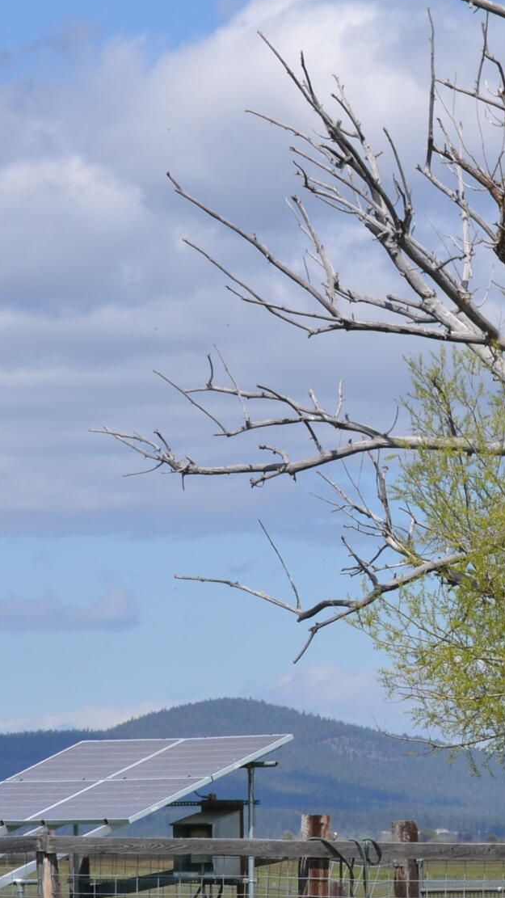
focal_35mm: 233
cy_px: 550
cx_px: 589
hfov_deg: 5.2
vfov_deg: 9.2
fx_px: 5556
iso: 100
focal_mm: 55
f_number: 8
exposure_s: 1/250
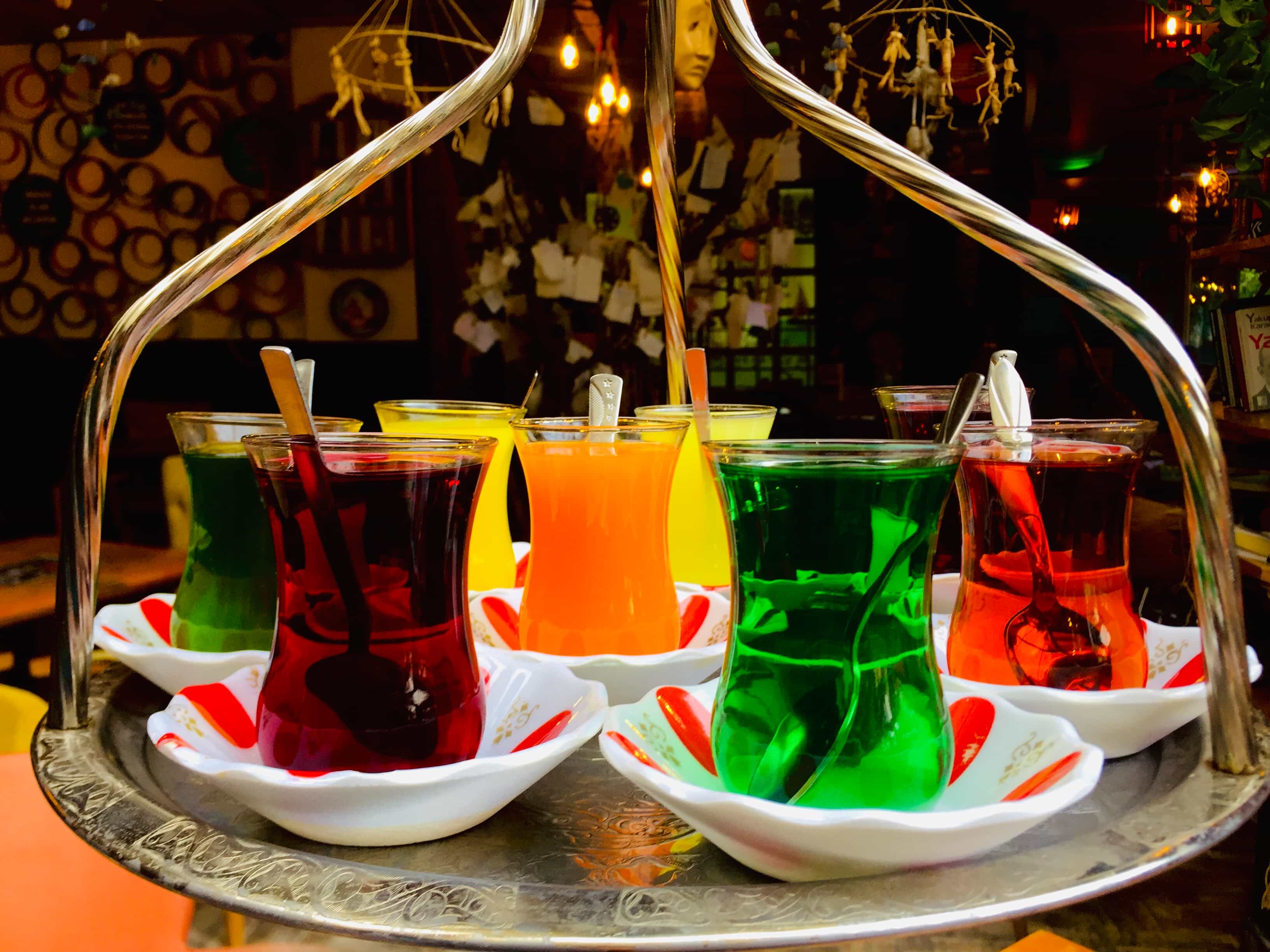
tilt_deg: -6.2
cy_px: 476
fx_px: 1064
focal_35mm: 29
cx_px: 635
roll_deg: -0.5
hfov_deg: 61.7
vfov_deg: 48.2
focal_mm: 4.15
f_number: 2.2
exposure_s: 1/100
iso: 50
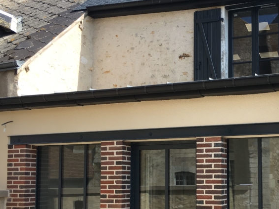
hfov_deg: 35.2
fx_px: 427
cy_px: 150
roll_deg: +0.5
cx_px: 218
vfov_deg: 27.2
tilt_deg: +3.0
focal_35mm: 53
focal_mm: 4.15
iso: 25
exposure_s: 1/705
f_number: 2.2
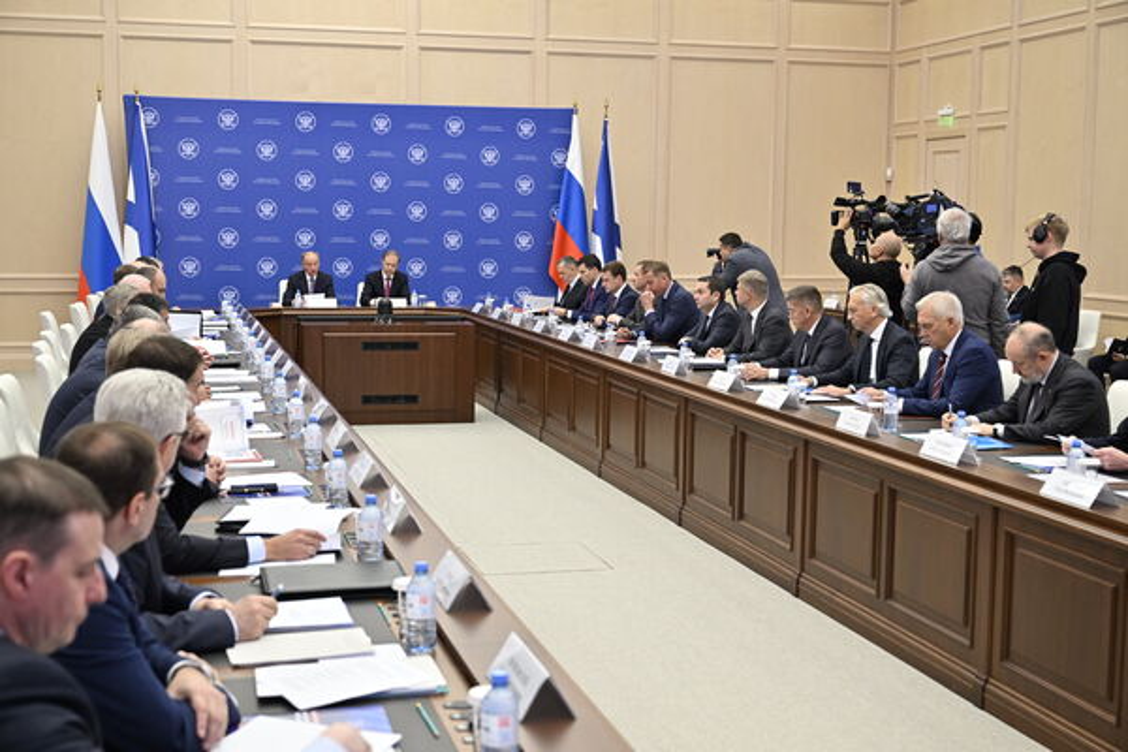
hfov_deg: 41.1
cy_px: 376
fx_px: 1504
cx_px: 564
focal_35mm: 48
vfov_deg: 28.1
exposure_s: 1/400
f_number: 4.5
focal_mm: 48
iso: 1000
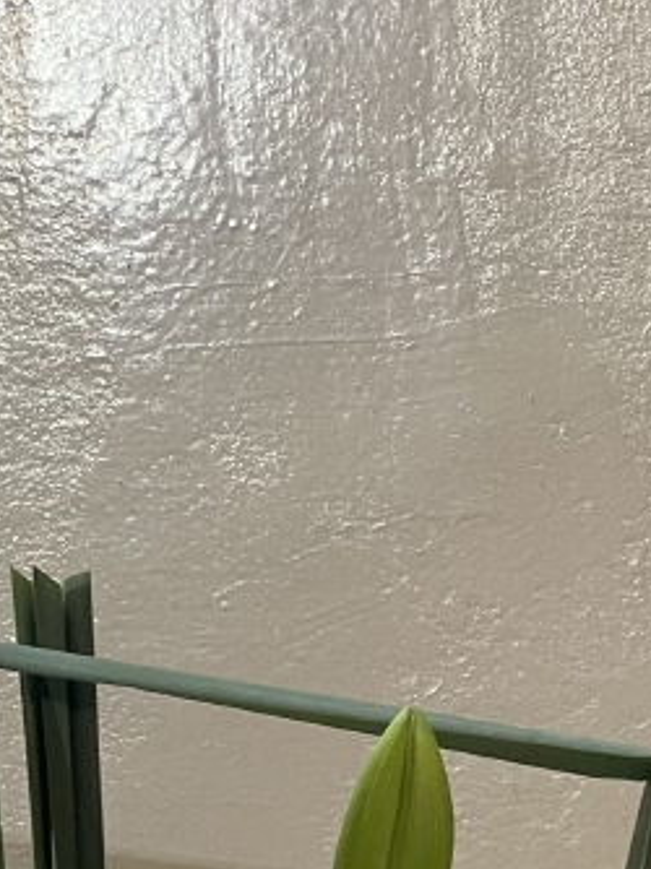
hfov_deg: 6.4
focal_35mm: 230
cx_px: 44
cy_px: 1538
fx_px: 5775
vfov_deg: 8.3
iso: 125
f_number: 2.2
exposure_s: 1/100
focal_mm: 7.5
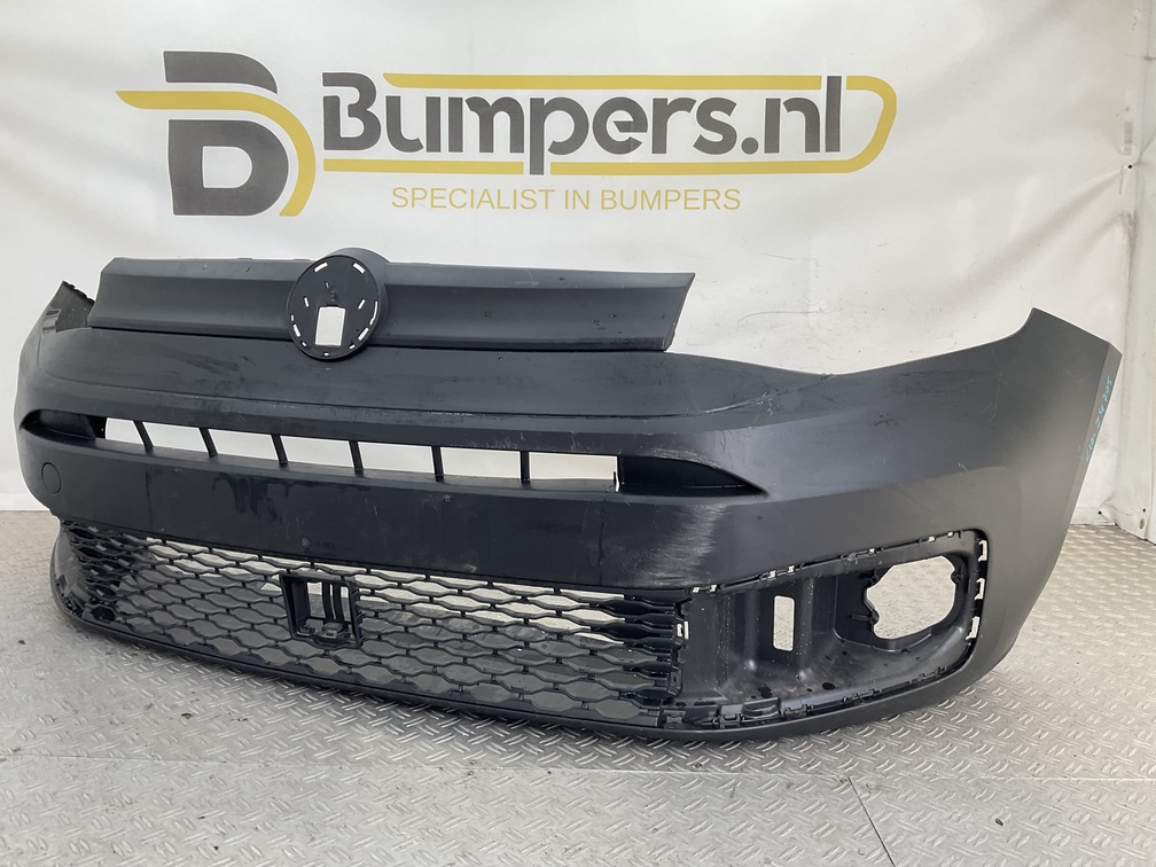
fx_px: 968
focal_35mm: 29
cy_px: 434
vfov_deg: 48.2
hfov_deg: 61.7
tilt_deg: -9.5
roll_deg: -3.0
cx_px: 578
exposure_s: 1/120
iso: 20
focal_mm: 3
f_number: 1.8
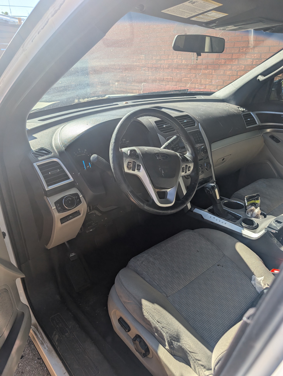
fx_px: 261
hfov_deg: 56.9
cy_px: 188
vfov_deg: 71.5
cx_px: 142
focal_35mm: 24
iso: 17
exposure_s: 1/567
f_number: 1.68
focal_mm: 6.9
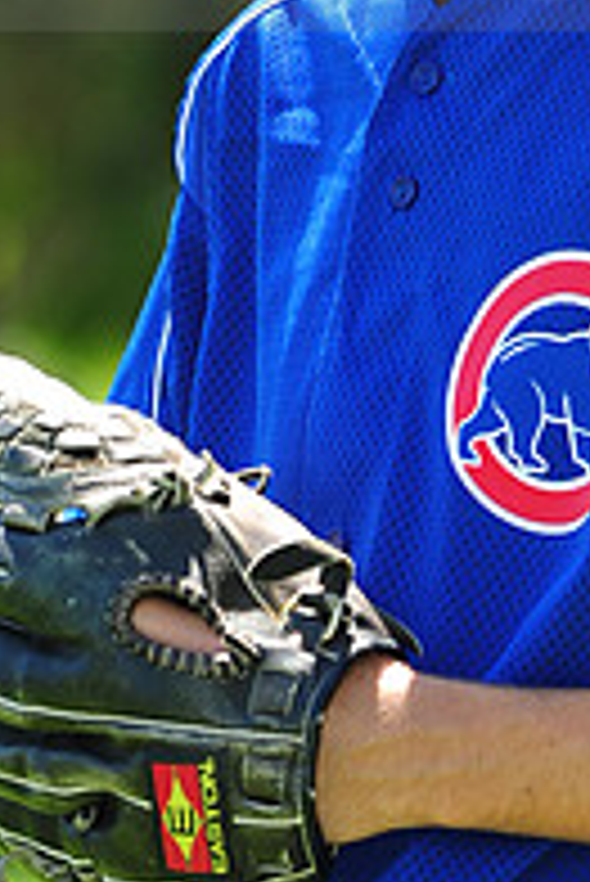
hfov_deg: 2.8
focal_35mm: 488
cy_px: -112
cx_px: 428
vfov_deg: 4.2
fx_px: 11975
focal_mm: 165
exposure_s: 1/250
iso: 200
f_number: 5.6
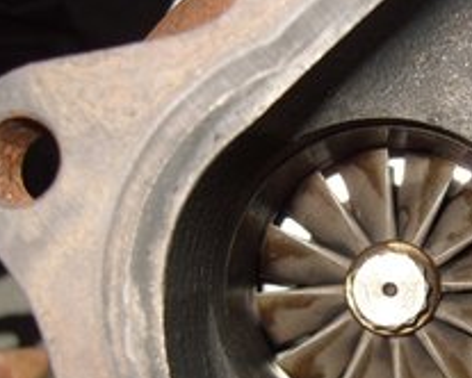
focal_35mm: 66
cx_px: 394
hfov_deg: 27.9
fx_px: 923
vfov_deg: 23.0
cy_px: 262
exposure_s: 1/30
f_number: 2.8
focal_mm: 7.4
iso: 100
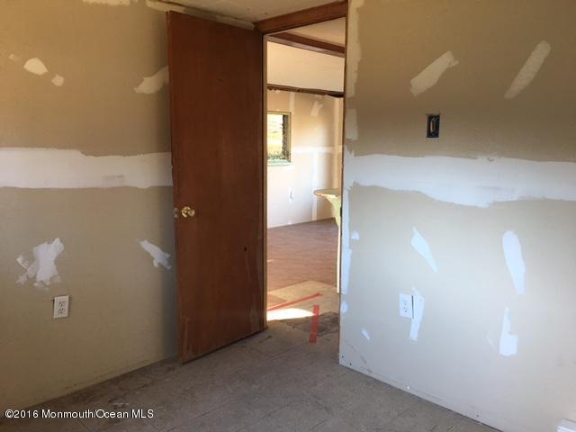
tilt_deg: -7.8
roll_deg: +0.2
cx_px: 288
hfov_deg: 61.7
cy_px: 216
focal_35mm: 29
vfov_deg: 48.2
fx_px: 483
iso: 40
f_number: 2.2
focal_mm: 4.15
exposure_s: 1/30
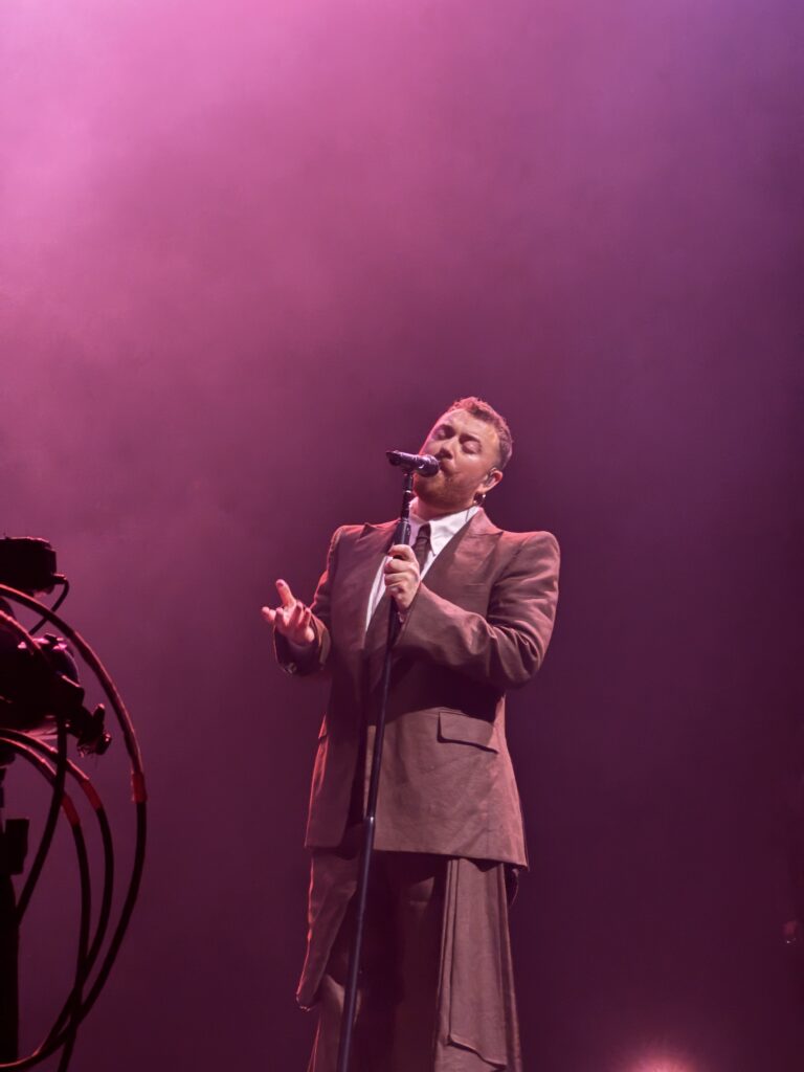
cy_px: 536
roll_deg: +0.9
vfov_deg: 25.3
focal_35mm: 77
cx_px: 402
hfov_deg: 19.1
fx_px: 2385
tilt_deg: +13.9
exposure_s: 1/8
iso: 1250
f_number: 2.8
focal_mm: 9
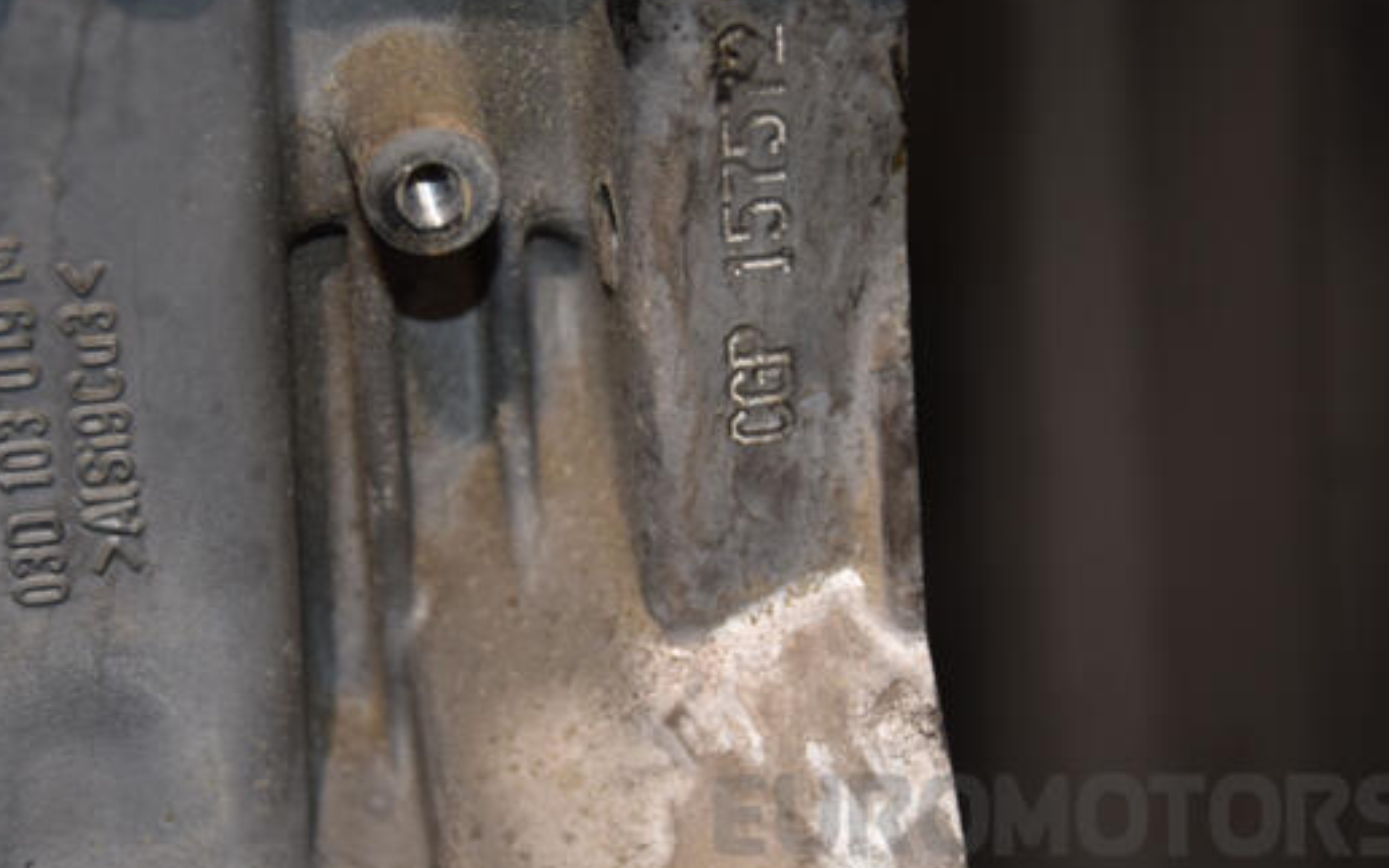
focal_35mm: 103
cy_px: 457
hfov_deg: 20.2
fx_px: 3899
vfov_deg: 12.7
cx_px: 664
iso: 800
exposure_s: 1/60
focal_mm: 58
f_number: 5
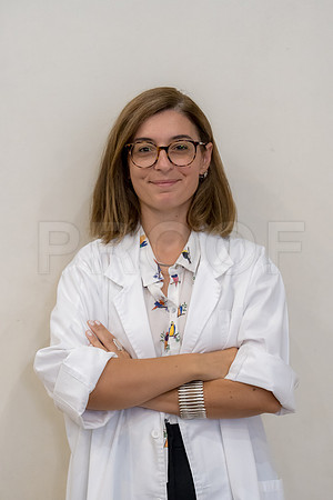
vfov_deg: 15.4
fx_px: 1845
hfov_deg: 10.3
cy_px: 250
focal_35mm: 133
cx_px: 166
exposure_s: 1/80
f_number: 4
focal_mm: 133
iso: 5000
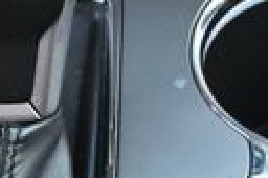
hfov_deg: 8.1
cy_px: 136
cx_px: 193
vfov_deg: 5.4
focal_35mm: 255
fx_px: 1896
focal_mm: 34
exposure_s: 1/125
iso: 2200
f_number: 5
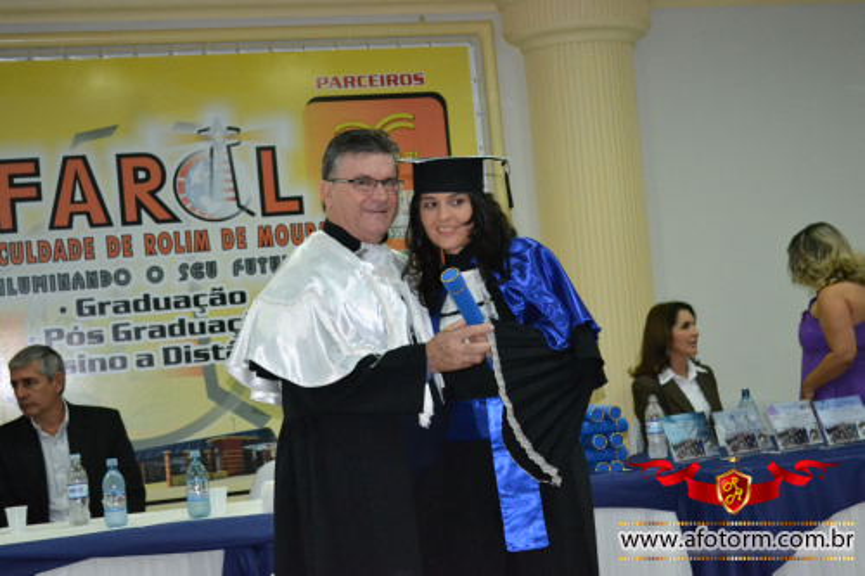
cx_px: 432
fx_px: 1441
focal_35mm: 60
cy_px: 288
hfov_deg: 33.4
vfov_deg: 22.6
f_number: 5.3
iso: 3200
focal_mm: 40
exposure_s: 1/60
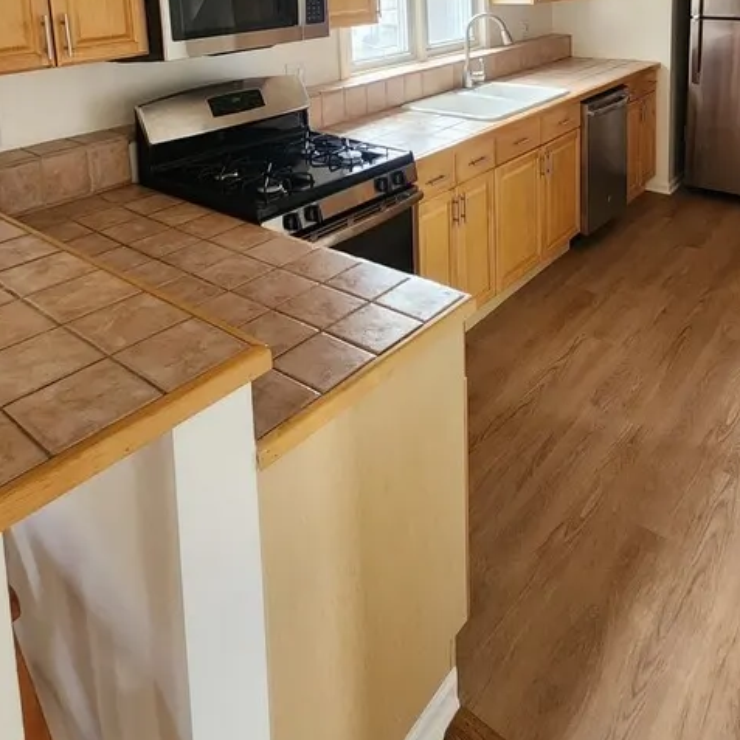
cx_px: 377
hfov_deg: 60.9
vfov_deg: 52.3
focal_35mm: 26
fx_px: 629
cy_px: 51
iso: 400
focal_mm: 2.2
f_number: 2.2
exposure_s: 1/60
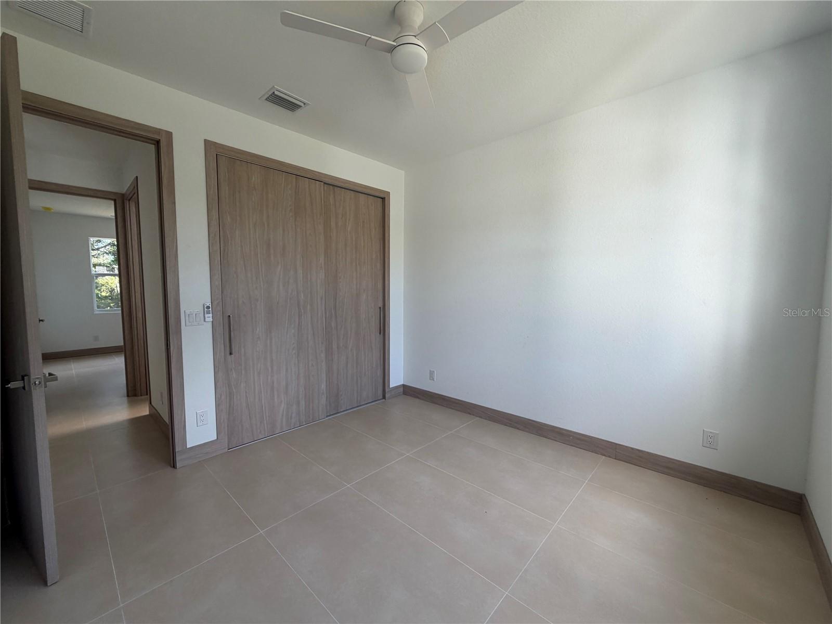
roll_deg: +0.7
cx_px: 416
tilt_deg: -4.5
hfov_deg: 102.1
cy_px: 312
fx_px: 336
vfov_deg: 85.7
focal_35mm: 14
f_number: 2.2
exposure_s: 1/121
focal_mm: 2.22
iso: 64
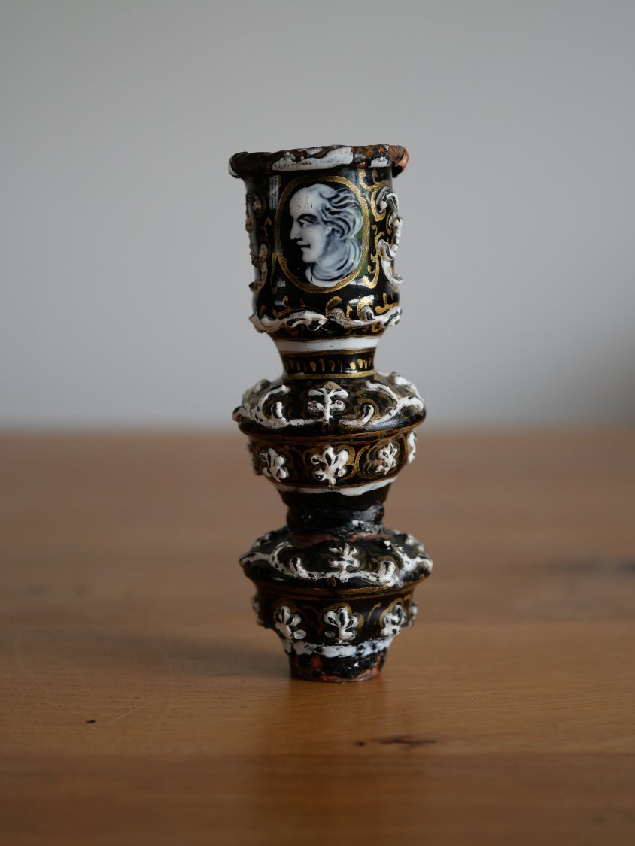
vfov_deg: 30.3
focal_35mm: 64
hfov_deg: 22.9
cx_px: 320
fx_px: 1565
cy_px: 399
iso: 320
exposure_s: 1/60
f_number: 2.8
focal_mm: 30
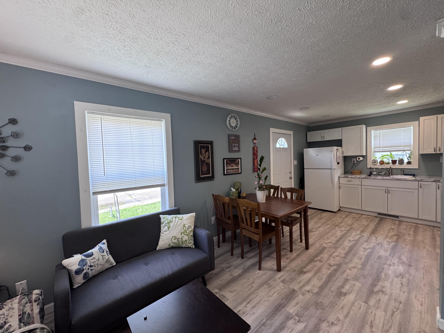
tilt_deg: -2.4
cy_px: 166
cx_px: 222
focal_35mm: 14
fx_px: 180
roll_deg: +2.0
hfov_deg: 102.1
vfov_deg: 85.7
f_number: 2.2
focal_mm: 2.22
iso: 200
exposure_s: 1/120
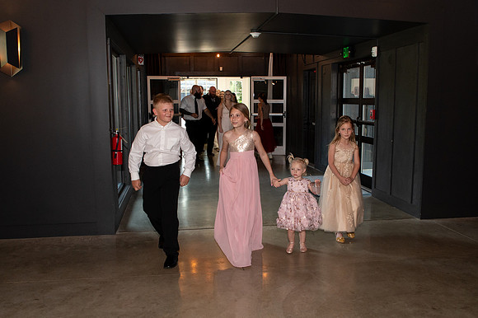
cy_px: 184
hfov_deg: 55.2
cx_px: 244
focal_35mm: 34
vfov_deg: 38.3
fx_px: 457
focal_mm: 24
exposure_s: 1/200
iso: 1000
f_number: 5.6
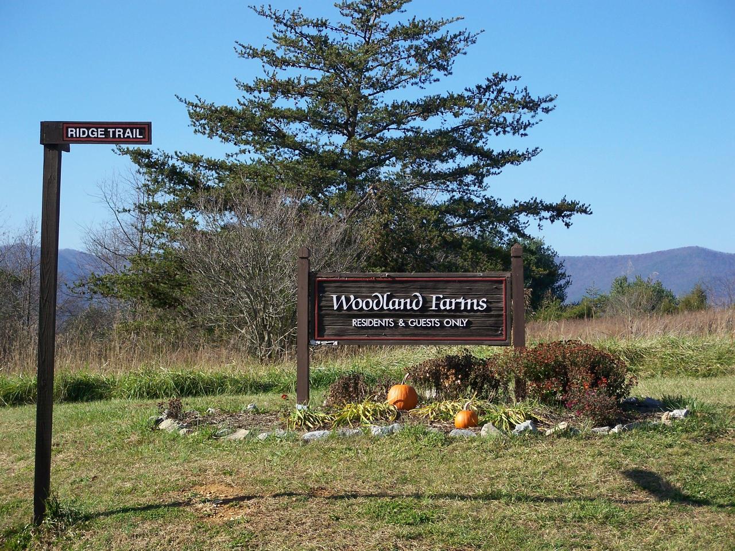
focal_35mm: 82
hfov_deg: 23.8
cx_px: 368
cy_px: 276
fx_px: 1741
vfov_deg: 18.0
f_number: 3.6
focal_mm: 17.3
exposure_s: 1/500
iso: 64
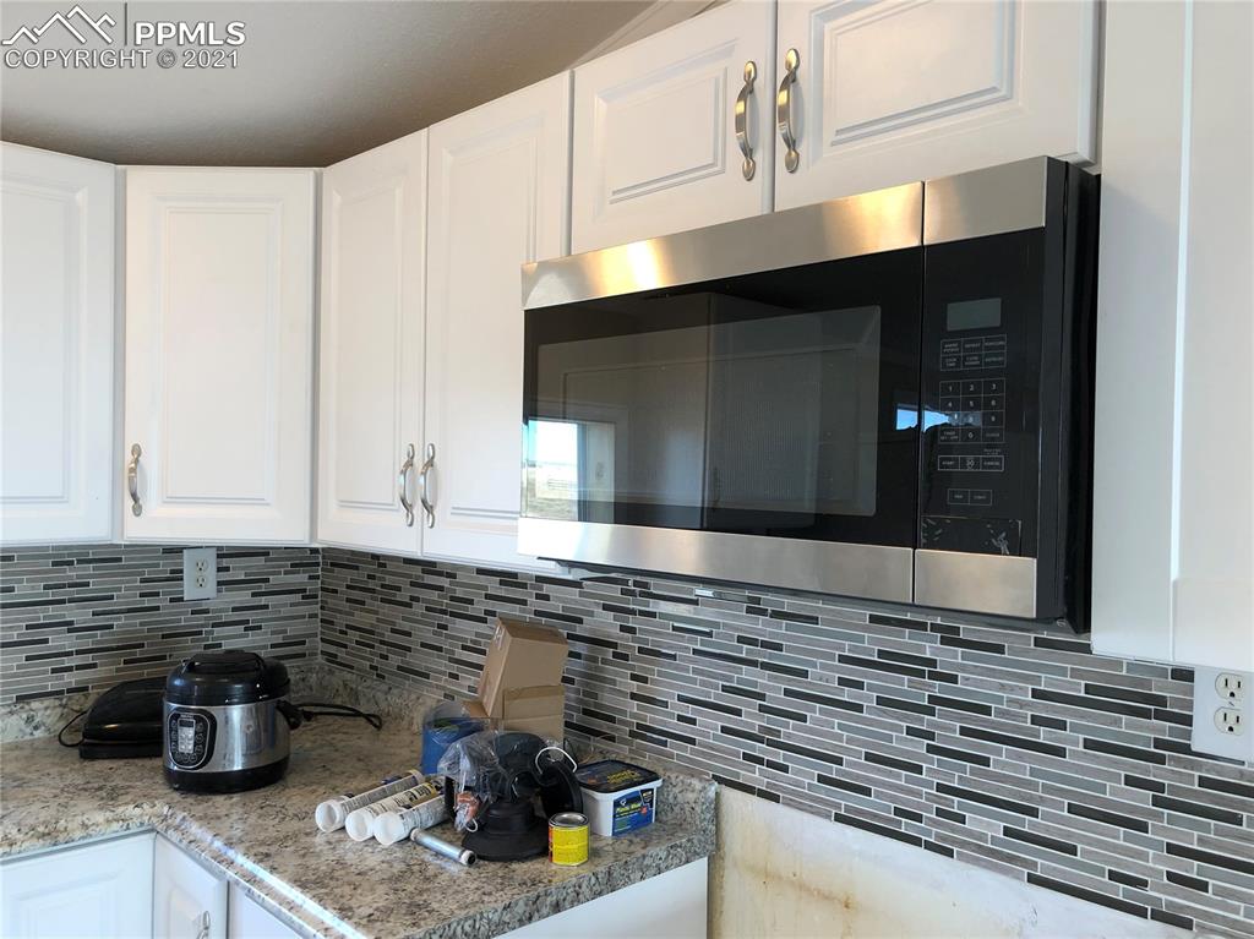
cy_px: 470
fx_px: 1014
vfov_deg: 49.7
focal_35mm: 28
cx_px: 627
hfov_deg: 63.5
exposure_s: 1/40
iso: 25
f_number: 1.8
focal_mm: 3.99
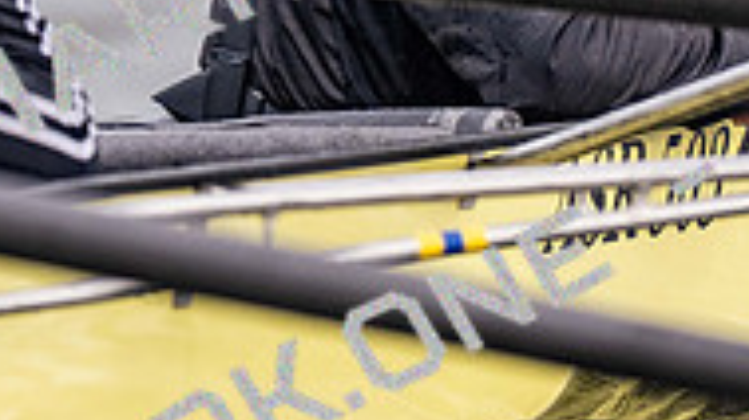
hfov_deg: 1.1
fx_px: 38284
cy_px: -220
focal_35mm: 1929
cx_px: 460
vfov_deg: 0.6
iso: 720
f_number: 4
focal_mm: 600
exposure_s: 1/2500
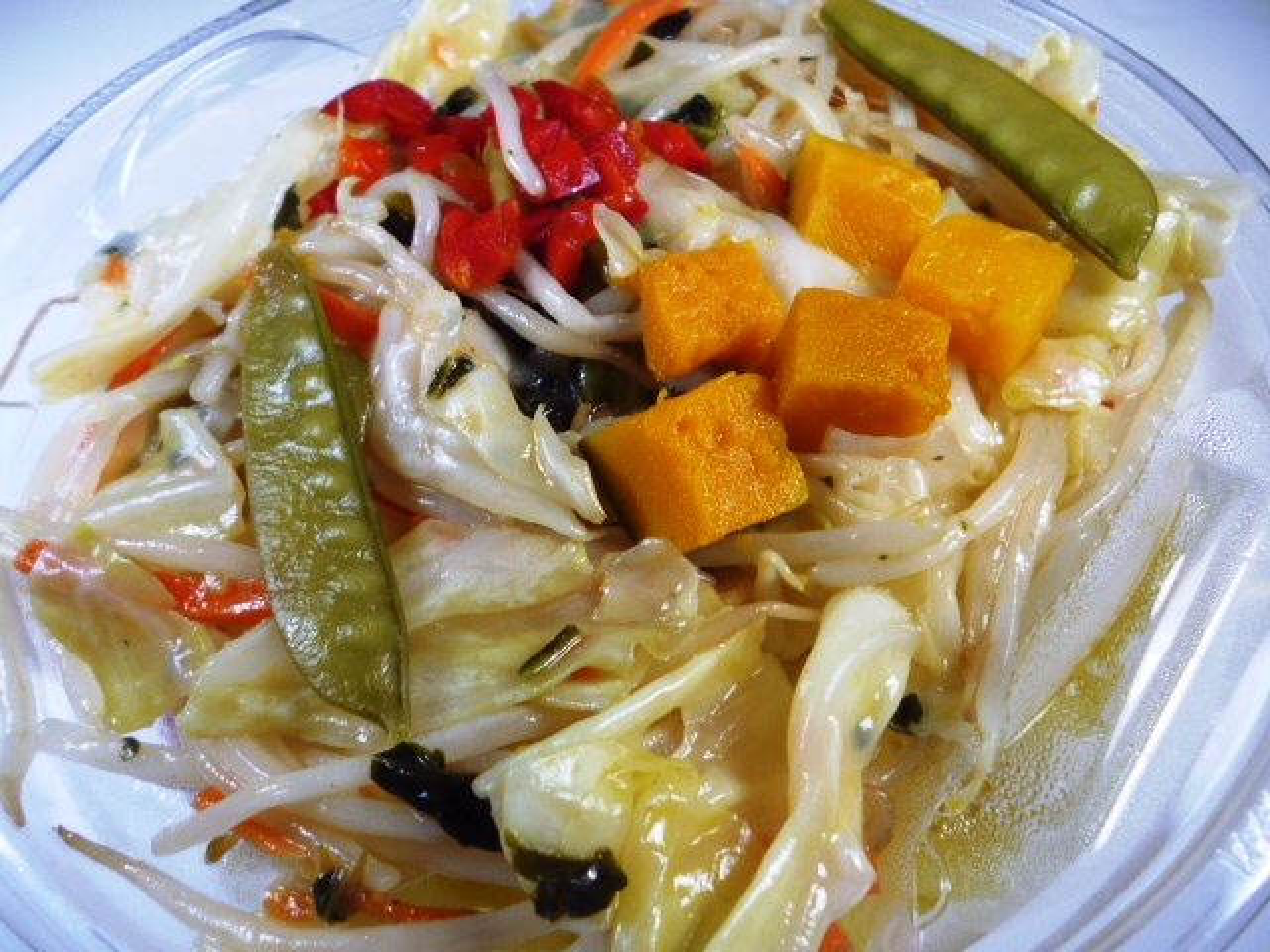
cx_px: 635
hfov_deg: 63.4
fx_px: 1027
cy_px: 476
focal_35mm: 28
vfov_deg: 49.7
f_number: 3.1
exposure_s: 1/400
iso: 100
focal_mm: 5
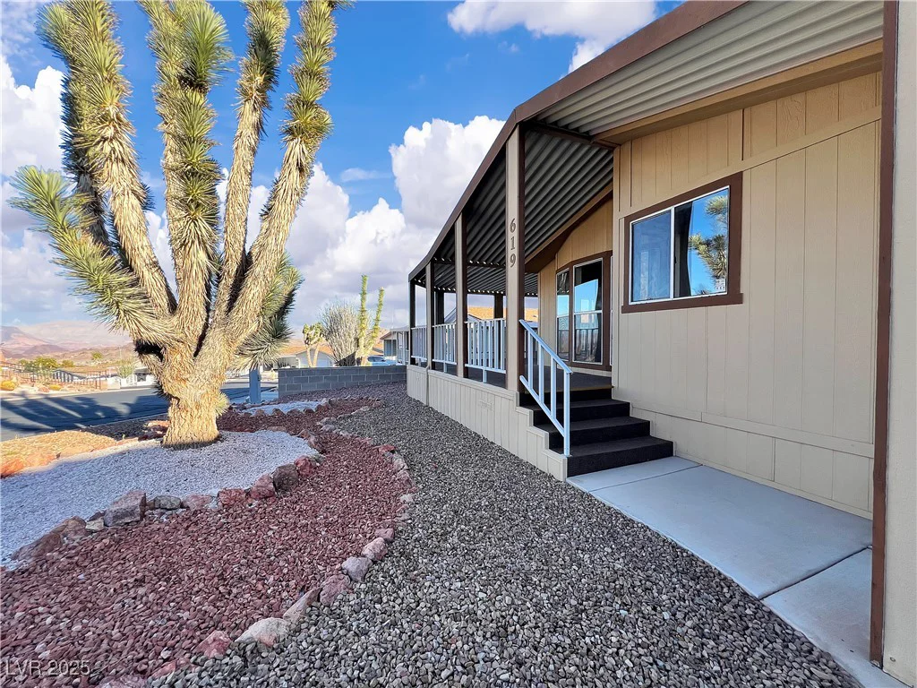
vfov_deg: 89.9
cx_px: 458
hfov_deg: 106.2
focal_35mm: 13
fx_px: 344
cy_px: 344
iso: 32
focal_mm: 1.57
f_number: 1.8
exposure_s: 1/602
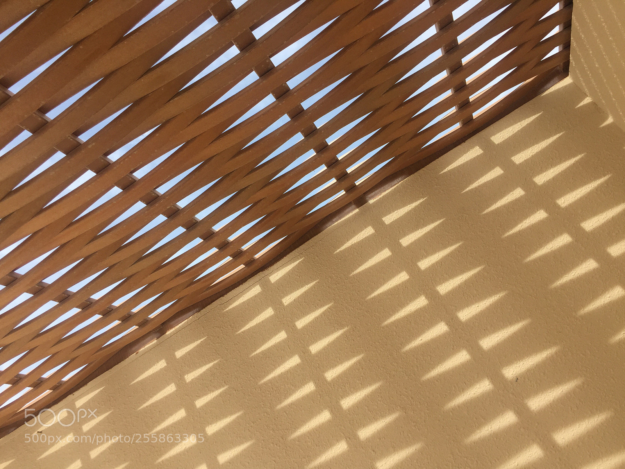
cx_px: 312
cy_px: 234
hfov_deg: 61.7
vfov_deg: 48.2
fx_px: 524
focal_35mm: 29
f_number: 2.2
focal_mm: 4.15
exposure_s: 1/1099
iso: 32
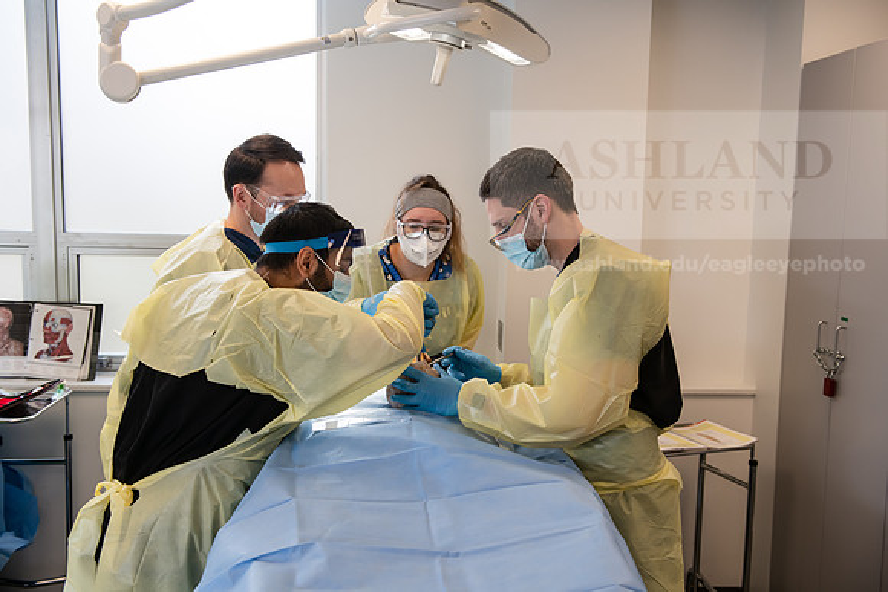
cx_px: 444
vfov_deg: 36.9
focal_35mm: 36
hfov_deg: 53.1
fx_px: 888
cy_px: 296
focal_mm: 36
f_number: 4.5
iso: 500
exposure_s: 1/200
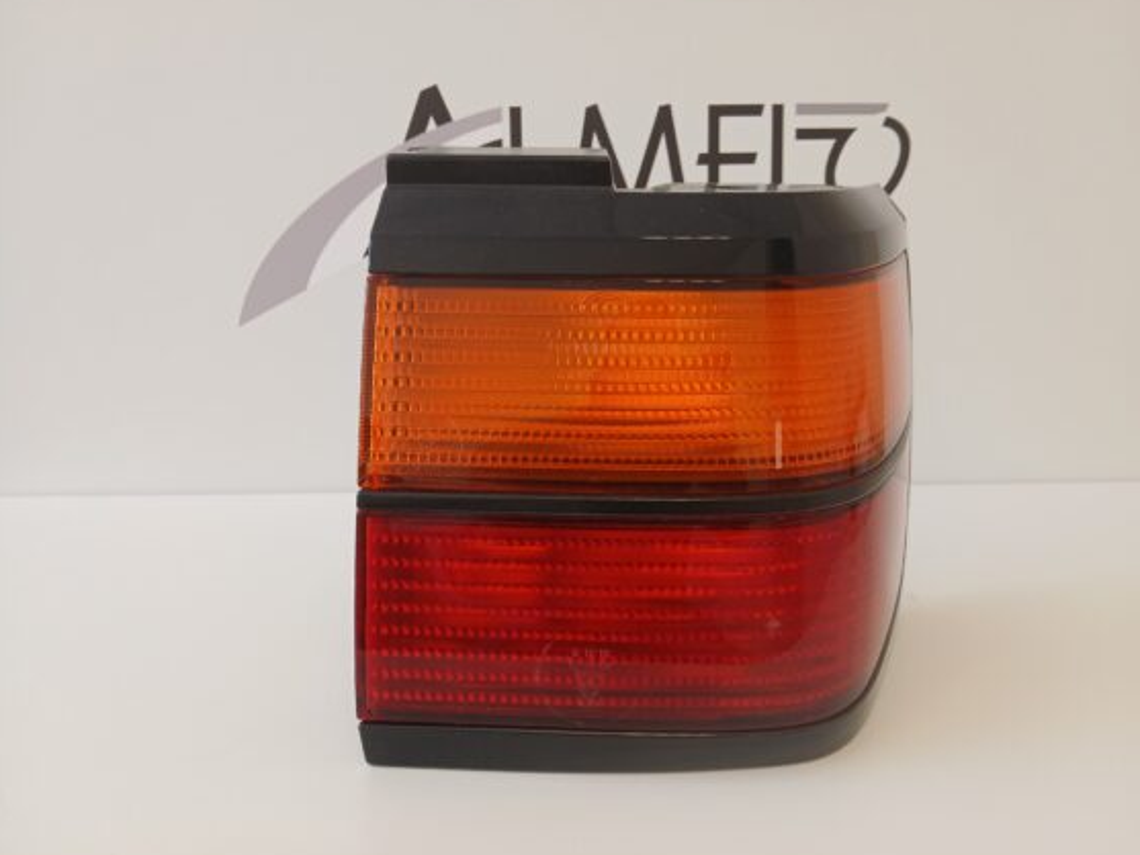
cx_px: 577
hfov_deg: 63.4
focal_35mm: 28
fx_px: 922
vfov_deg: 49.8
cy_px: 430
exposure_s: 1/50
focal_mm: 3.98
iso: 50
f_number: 1.8
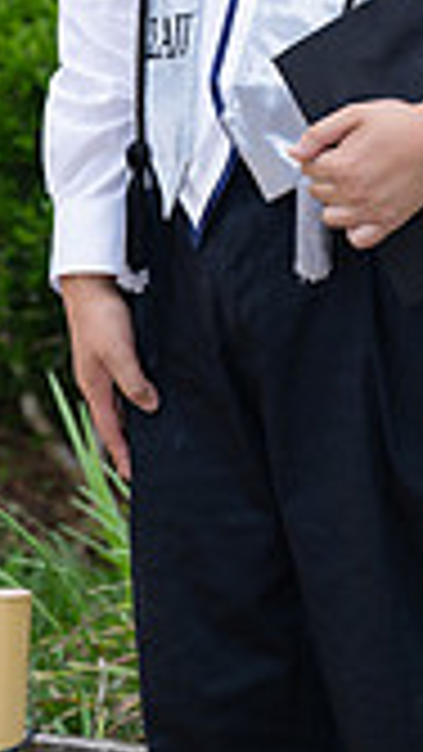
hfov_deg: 3.6
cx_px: 364
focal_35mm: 338
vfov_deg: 6.3
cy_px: -230
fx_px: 6736
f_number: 5.6
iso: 200
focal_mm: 120
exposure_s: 1/200
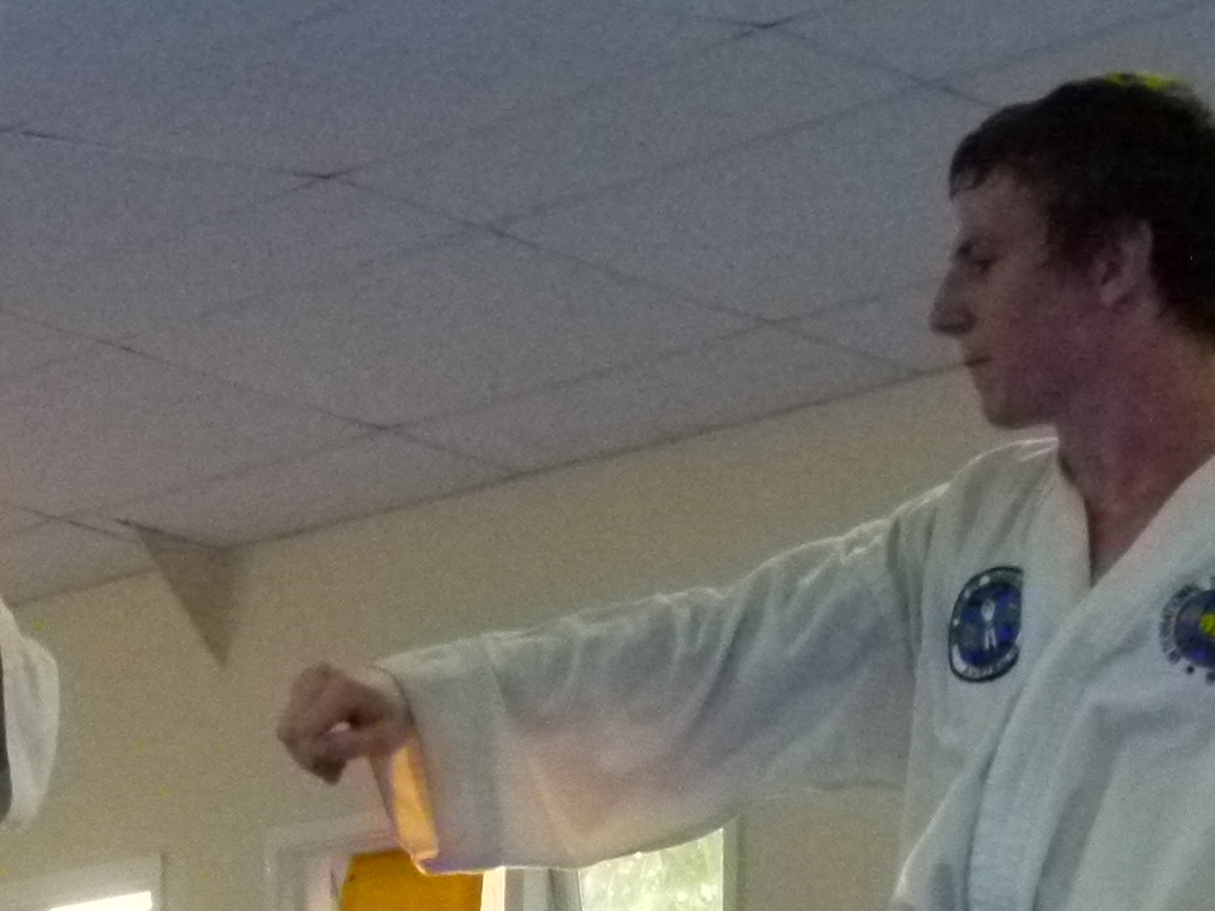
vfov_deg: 8.0
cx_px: 192
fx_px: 6424
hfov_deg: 10.8
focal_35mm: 183
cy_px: 1357
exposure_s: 1/80
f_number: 3.3
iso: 800
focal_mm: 11
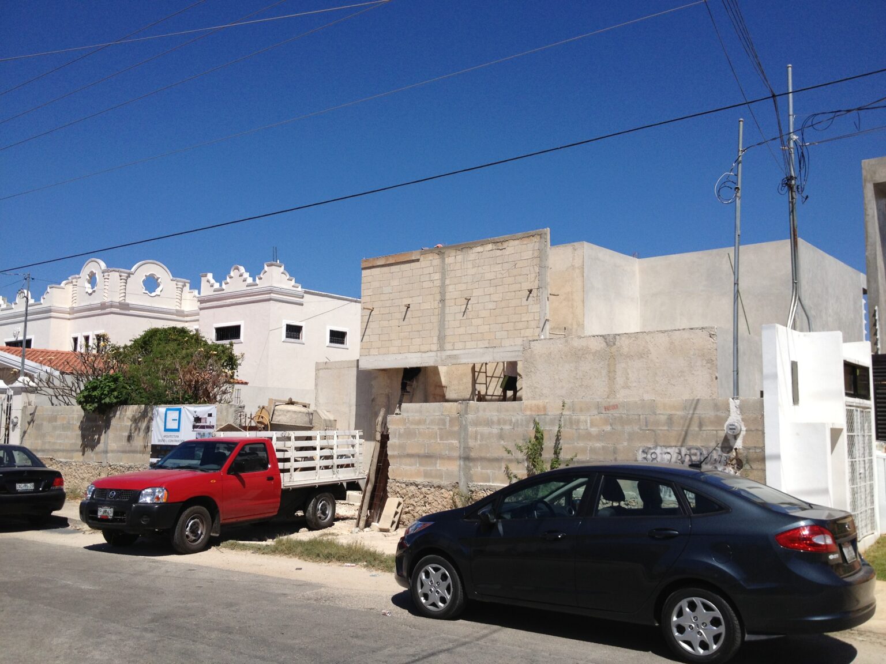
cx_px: 443
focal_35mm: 35
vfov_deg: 40.7
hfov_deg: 52.6
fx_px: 896
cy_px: 332
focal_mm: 4.28
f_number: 2.4
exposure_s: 1/3067
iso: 50
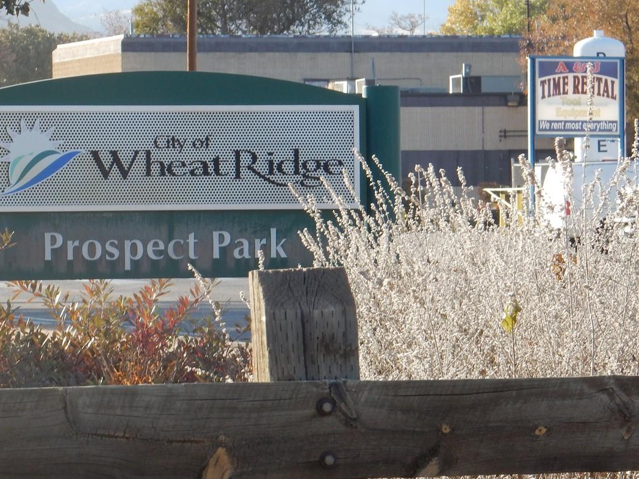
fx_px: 4541
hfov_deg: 8.0
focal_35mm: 246
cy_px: 188
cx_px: 261
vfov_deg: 6.0
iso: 125
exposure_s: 1/160
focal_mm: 29.2
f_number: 6
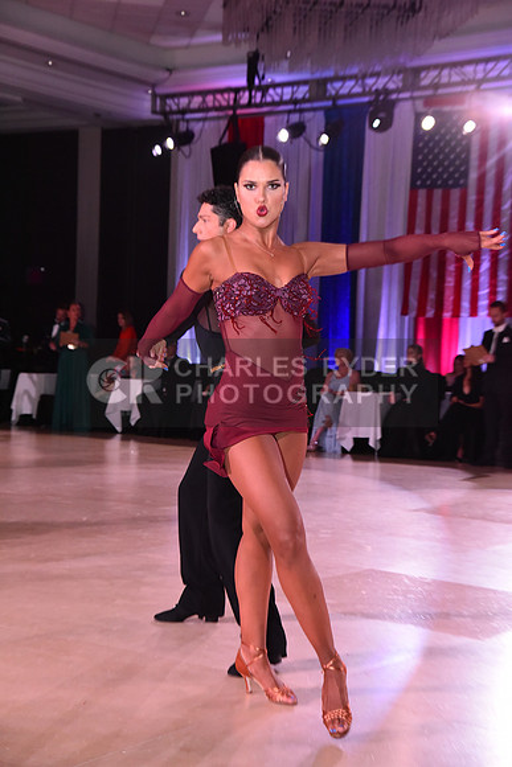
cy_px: 384
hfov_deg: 16.7
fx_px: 1748
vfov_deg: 24.8
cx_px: 256
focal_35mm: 82
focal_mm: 82
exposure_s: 1/320
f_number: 6.3
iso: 2500
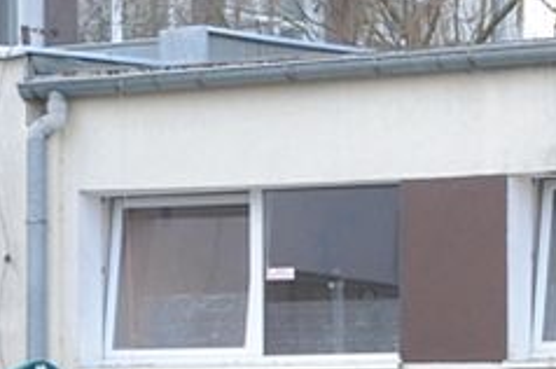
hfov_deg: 8.2
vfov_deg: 5.4
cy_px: 646
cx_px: 227
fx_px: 3856
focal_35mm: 250
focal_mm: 70
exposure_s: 1/200
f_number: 7.1
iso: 640
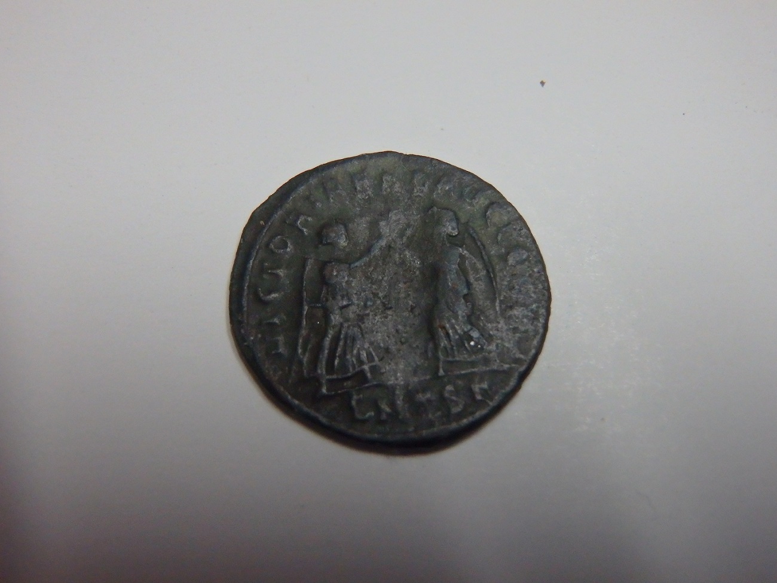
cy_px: 292
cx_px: 388
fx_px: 831
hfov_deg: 50.1
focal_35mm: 37
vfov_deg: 38.7
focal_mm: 6.6
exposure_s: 1/125
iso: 800
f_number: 4.7
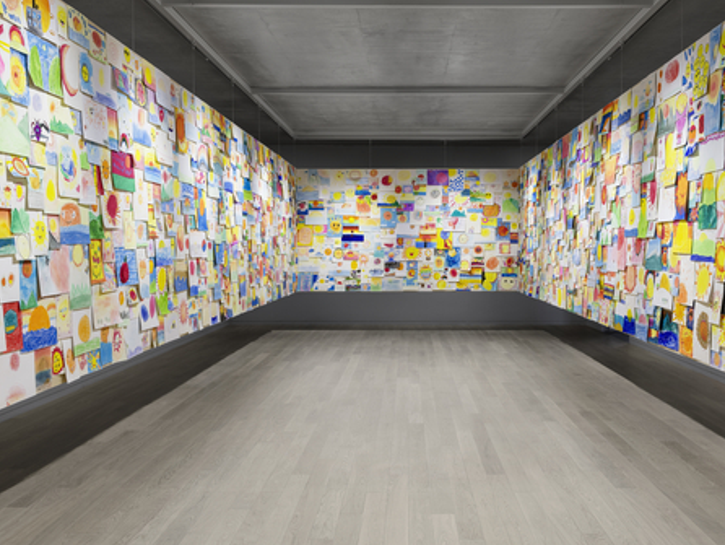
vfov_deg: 40.7
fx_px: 733
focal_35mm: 35
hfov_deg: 52.5
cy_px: 256
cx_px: 408
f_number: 11
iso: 100
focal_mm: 29
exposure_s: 1/2
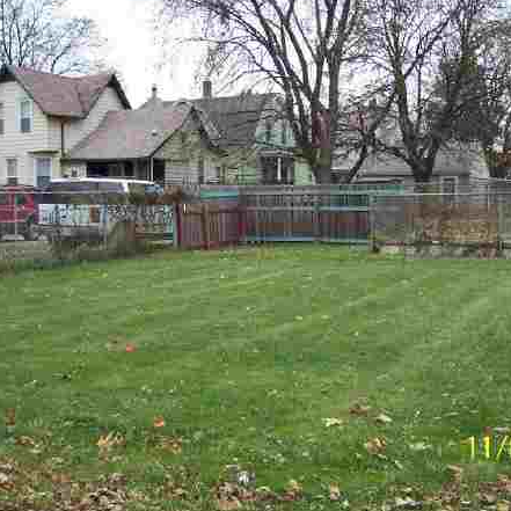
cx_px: 277
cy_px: 243
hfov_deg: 34.7
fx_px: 818
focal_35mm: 49
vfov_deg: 34.7
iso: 80
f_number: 2.8
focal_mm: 6.3
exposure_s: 1/180
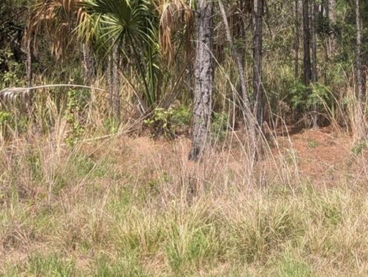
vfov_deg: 18.7
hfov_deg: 24.6
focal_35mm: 76
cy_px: -23
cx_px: 353
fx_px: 809
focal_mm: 6.9
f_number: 1.68
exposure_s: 1/615
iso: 19
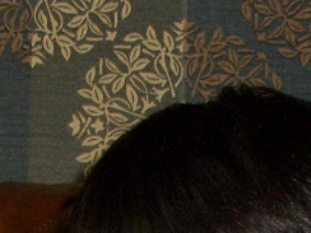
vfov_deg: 7.3
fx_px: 1698
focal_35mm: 189
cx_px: 38
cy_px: 570
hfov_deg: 10.4
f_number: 2.9
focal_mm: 7.8
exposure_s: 1/60
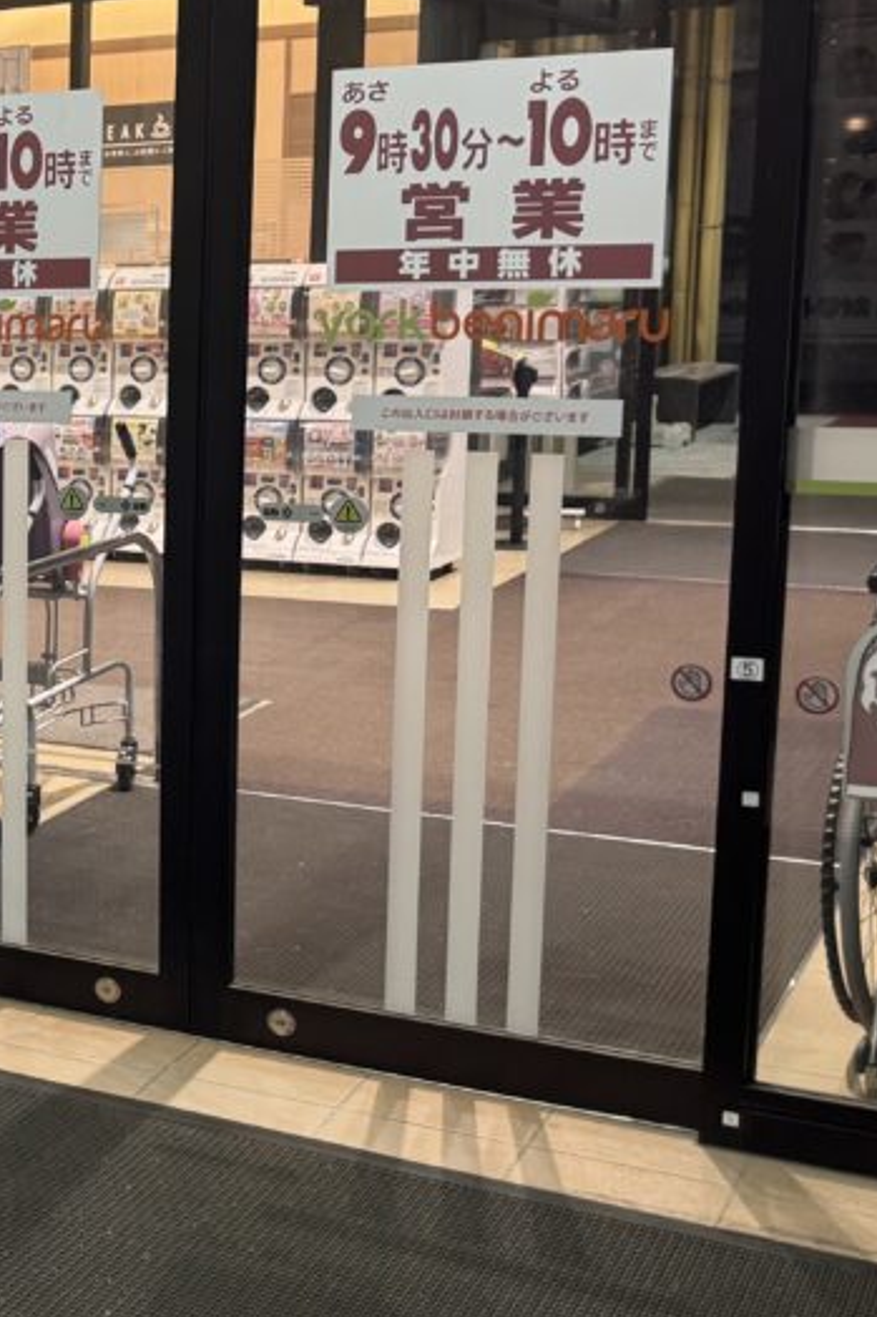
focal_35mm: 61
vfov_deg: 32.9
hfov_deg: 19.2
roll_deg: +1.7
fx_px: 2230
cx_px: -467
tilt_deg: -8.5
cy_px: 601
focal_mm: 6.76
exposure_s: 1/50
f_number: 1.78
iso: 160
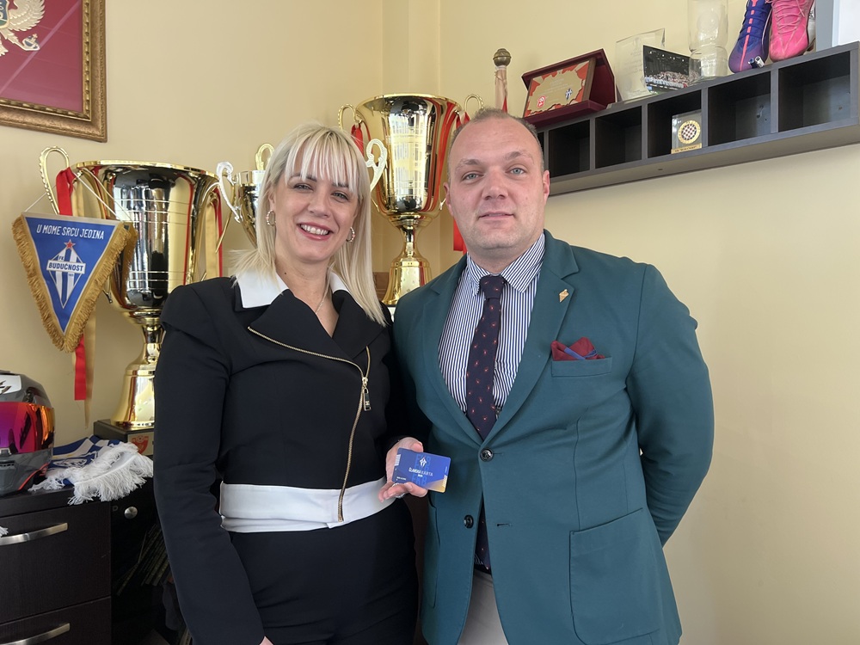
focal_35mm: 26
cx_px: 430
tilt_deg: -1.5
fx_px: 646
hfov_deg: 67.3
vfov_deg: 53.1
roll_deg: -0.4
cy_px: 322
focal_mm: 5.7
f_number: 1.5
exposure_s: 1/104
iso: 125
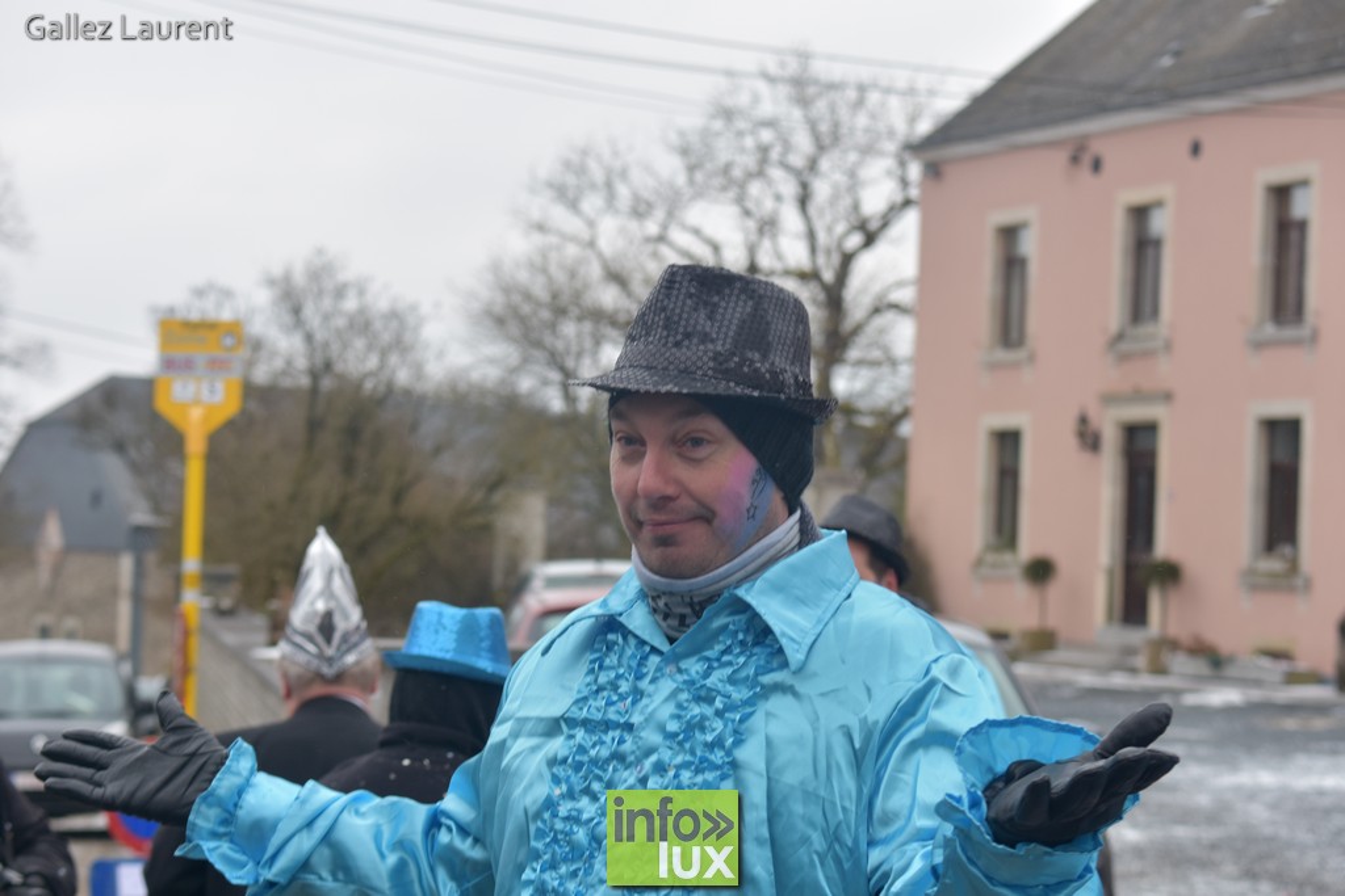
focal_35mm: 90
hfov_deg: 22.6
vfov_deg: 15.2
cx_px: 672
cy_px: 448
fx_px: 3363
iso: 320
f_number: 5
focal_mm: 60
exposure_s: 1/160
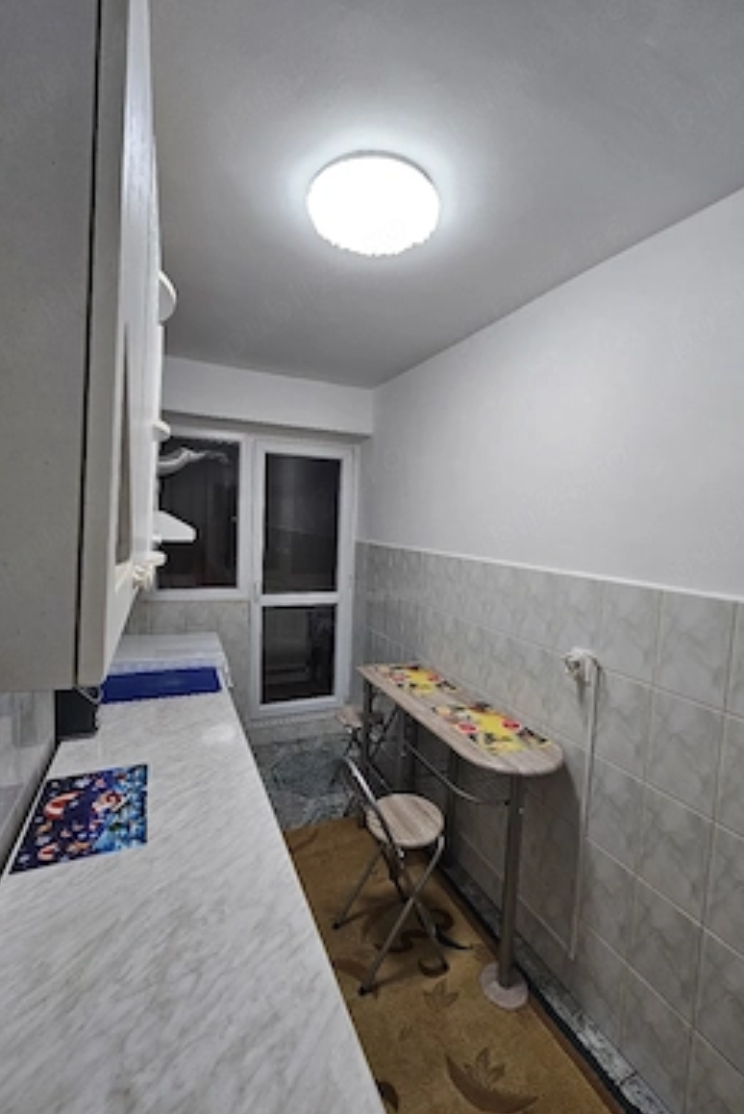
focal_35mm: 14
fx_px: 433
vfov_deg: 104.2
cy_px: 548
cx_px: 369
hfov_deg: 81.3
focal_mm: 2.2
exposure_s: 1/50.3
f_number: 2.2
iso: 80
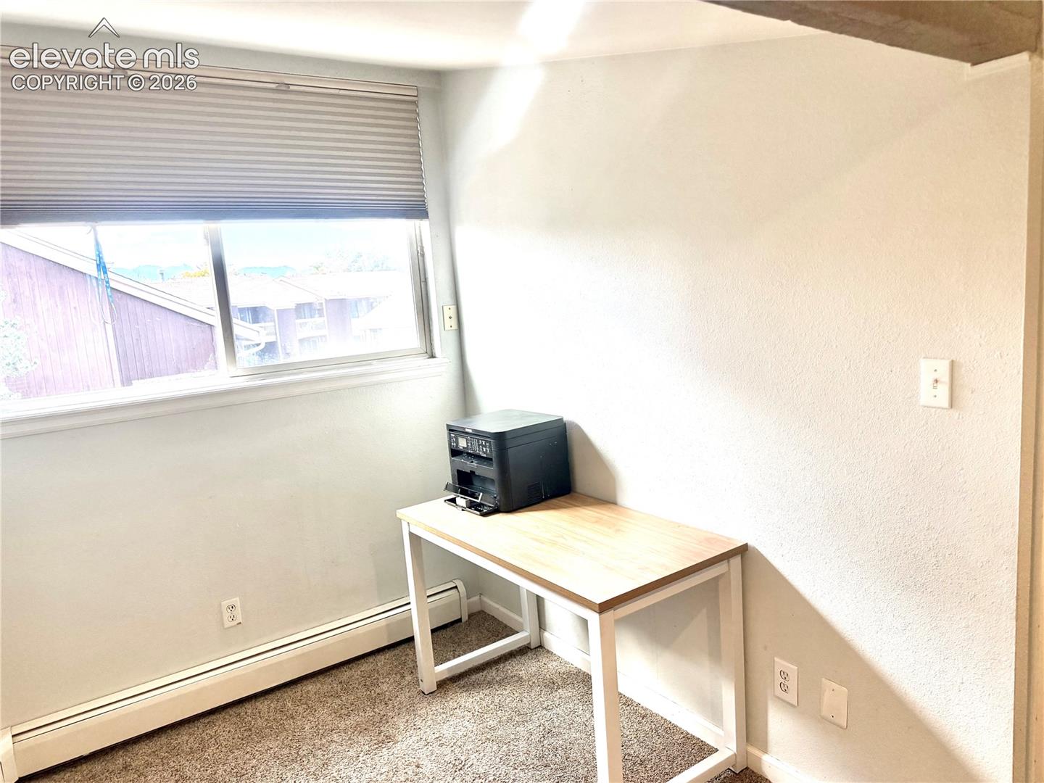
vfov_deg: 56.8
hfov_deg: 71.6
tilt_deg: -8.4
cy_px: 392
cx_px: 522
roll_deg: +4.6
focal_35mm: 24
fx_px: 724
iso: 200
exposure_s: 1/226
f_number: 1.78
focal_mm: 6.76
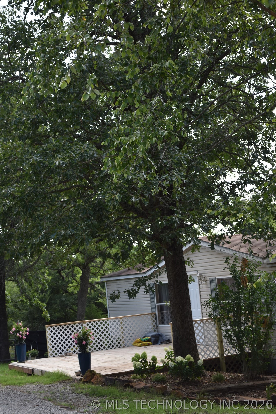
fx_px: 776
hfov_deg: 20.2
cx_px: 138
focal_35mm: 68
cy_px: 207
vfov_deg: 29.9
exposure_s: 1/250
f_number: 5.6
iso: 200
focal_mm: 45
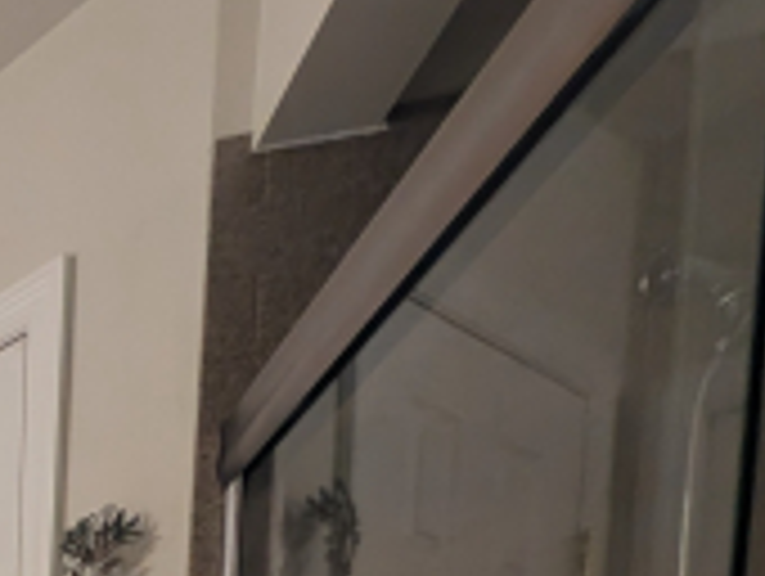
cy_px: 1098
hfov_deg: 23.6
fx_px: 1040
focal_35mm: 47
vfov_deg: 19.9
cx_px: -558
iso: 51
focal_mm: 2.02
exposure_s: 1/40
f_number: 1.7
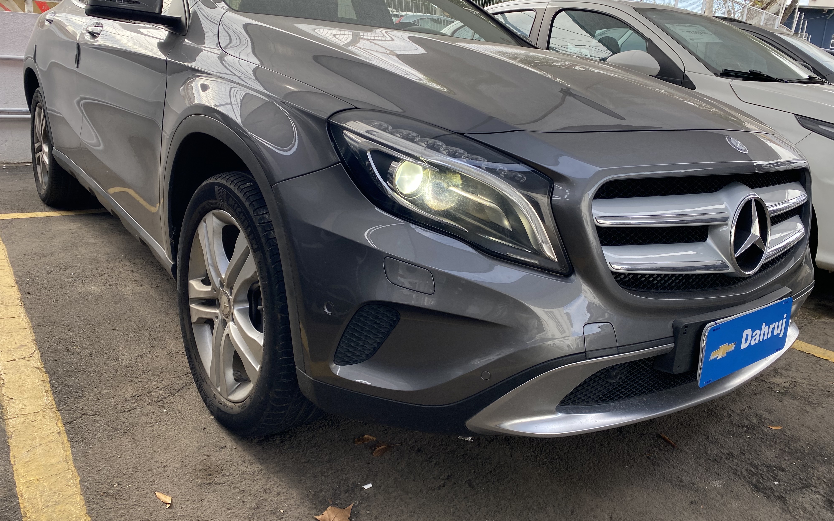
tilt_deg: -14.0
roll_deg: -3.5
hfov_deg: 66.5
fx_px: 636
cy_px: 213
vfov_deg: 44.3
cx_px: 415
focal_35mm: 28
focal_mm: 4.25
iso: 32
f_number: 1.8
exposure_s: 1/279
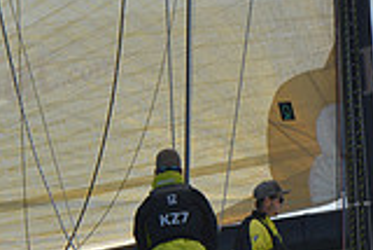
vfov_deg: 2.0
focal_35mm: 687
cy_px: 403
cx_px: 240
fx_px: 7124
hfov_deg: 3.0
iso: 280
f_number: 9
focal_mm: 190
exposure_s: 1/1250
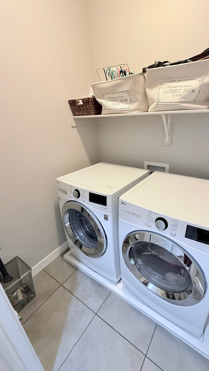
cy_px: 181
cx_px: 120
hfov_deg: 66.8
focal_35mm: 16
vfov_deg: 99.3
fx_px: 158
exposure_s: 1/60
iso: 400
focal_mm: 2.22
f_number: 2.2
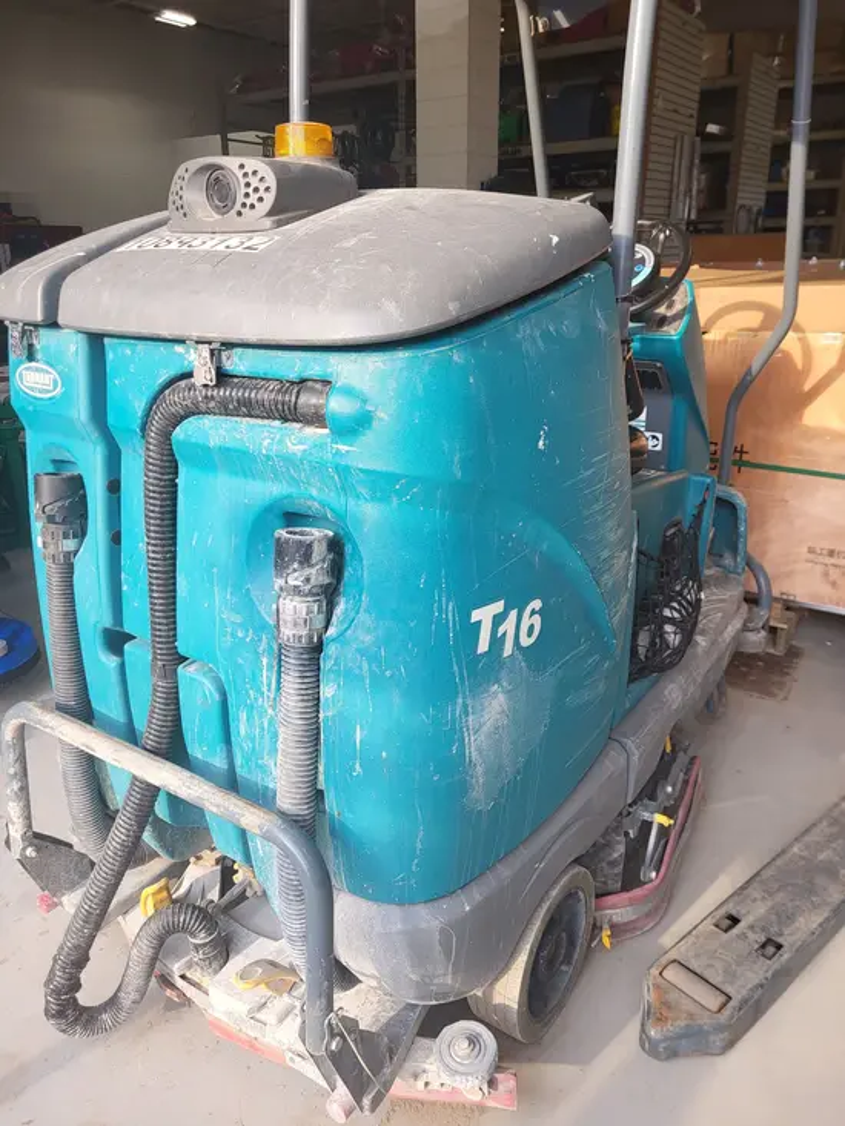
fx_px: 846
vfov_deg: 67.3
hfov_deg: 53.1
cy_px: 563
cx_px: 422
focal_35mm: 26
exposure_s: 1/256
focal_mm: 5.4
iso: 40
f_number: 1.8
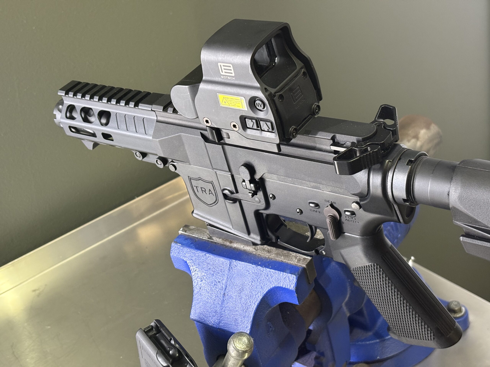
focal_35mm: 52
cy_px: 184
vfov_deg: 28.0
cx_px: 245
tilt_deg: -29.9
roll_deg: +12.9
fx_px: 736
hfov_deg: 36.8
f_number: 1.6
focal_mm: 5.96
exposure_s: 1/40
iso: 160
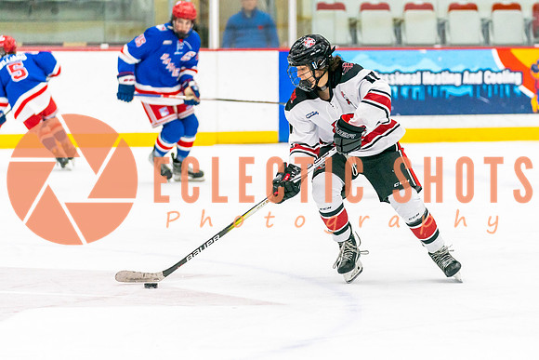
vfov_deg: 7.6
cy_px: 187
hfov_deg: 11.3
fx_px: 2723
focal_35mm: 182
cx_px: 295
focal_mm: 126
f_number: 2.8
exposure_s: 1/1250
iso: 3200
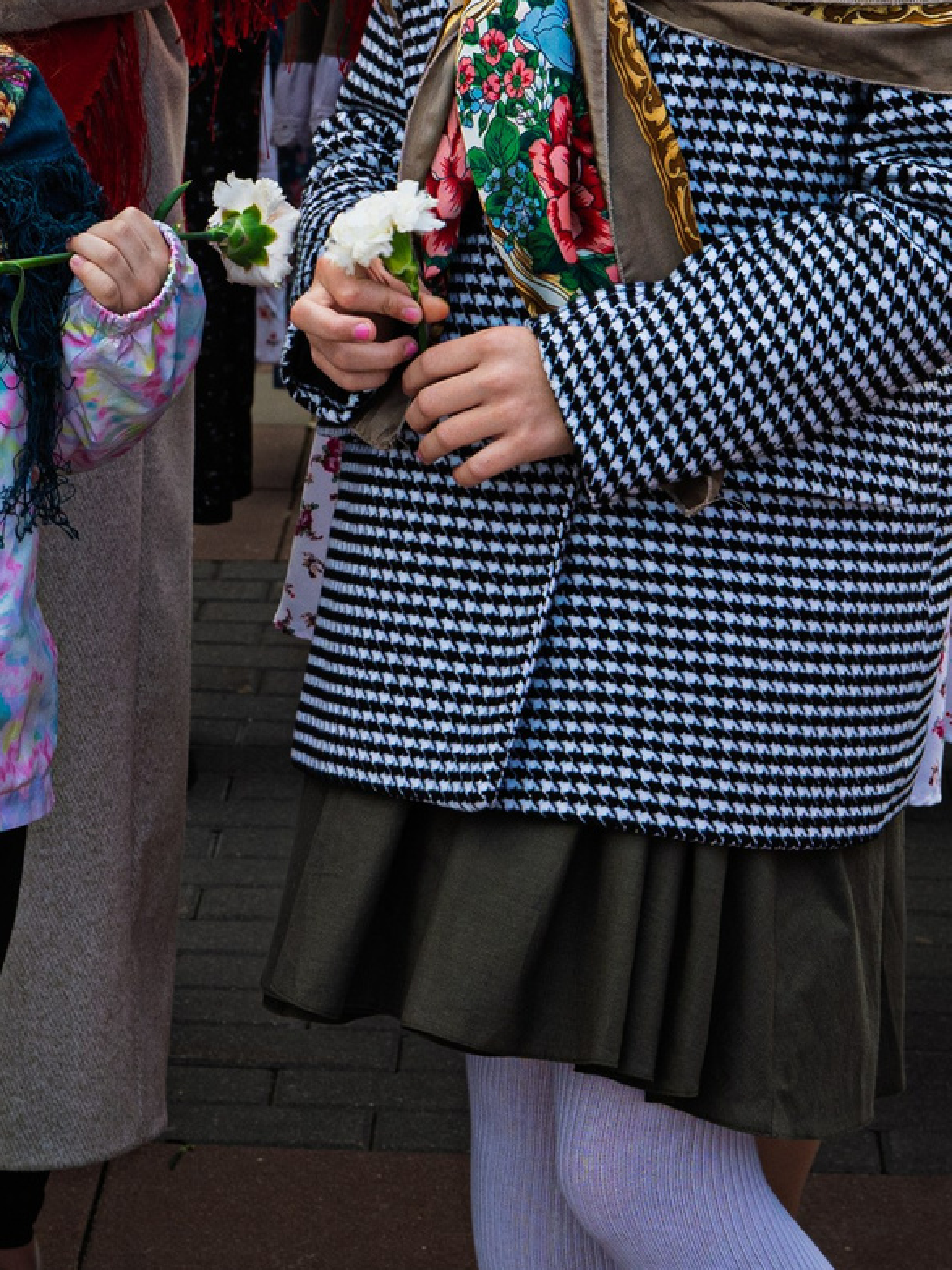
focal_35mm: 135
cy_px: 41
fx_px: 4950
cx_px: 62
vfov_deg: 14.4
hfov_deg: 10.9
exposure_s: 1/250
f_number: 8
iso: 160
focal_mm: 43
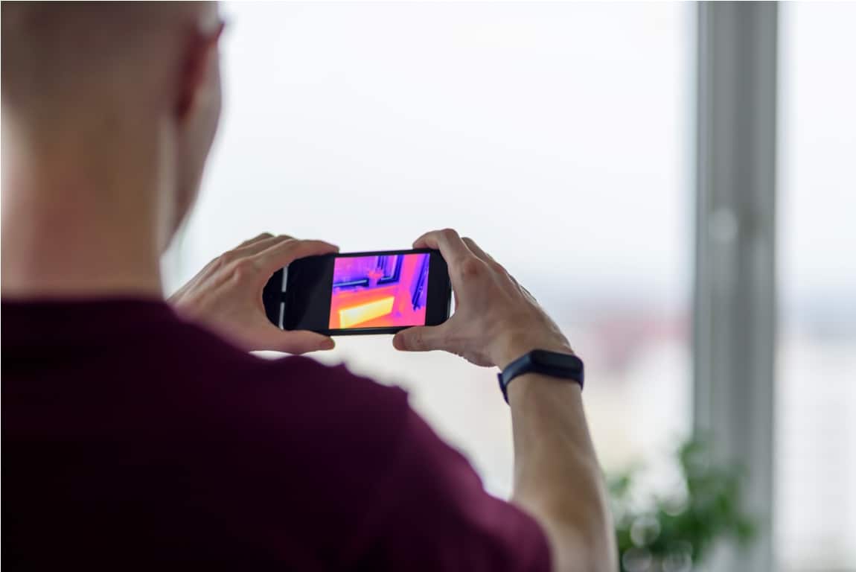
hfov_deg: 23.9
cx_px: 428
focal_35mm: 85
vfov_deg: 16.1
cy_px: 286
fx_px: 2022
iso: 320
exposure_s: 1/80
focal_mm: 85
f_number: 1.8
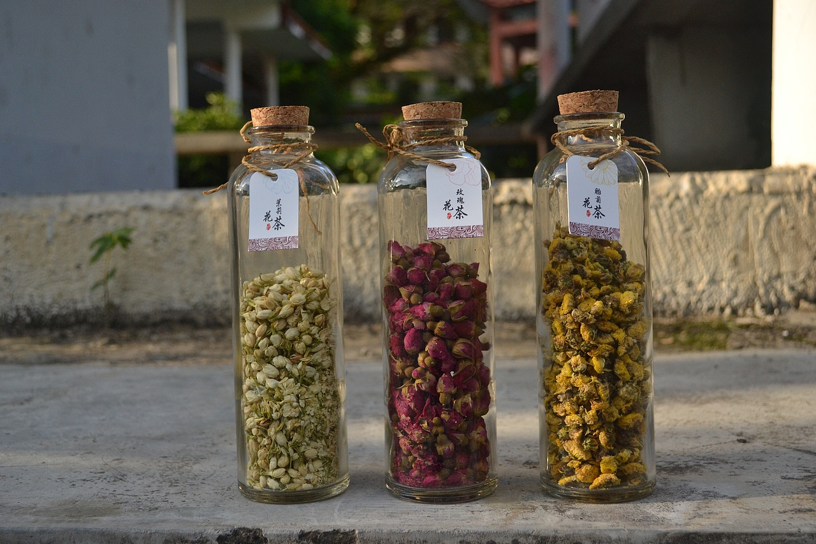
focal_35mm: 45
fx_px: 1020
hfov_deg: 43.6
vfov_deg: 29.9
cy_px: 272
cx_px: 408
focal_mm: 30
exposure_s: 1/1250
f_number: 4.5
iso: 560
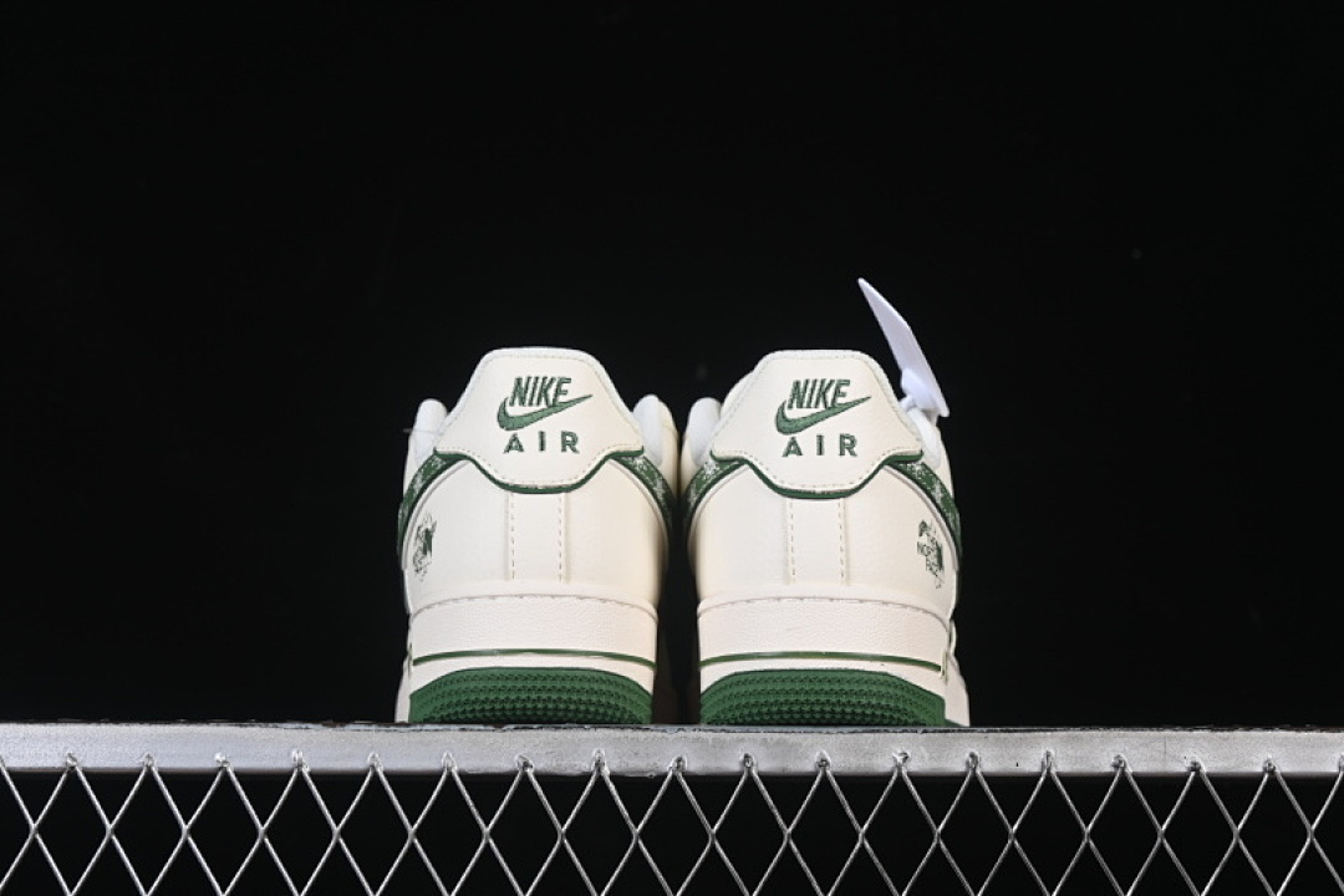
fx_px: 2800
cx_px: 672
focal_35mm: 75
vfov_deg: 18.2
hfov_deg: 27.0
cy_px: 448
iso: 160
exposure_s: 1/80
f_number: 8
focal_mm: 50
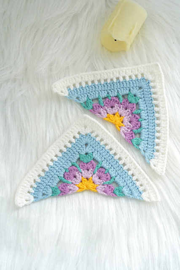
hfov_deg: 19.5
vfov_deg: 28.8
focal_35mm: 70
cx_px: 90
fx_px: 525
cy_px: 135
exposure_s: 1/320
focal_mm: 70
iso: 3200
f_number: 6.3
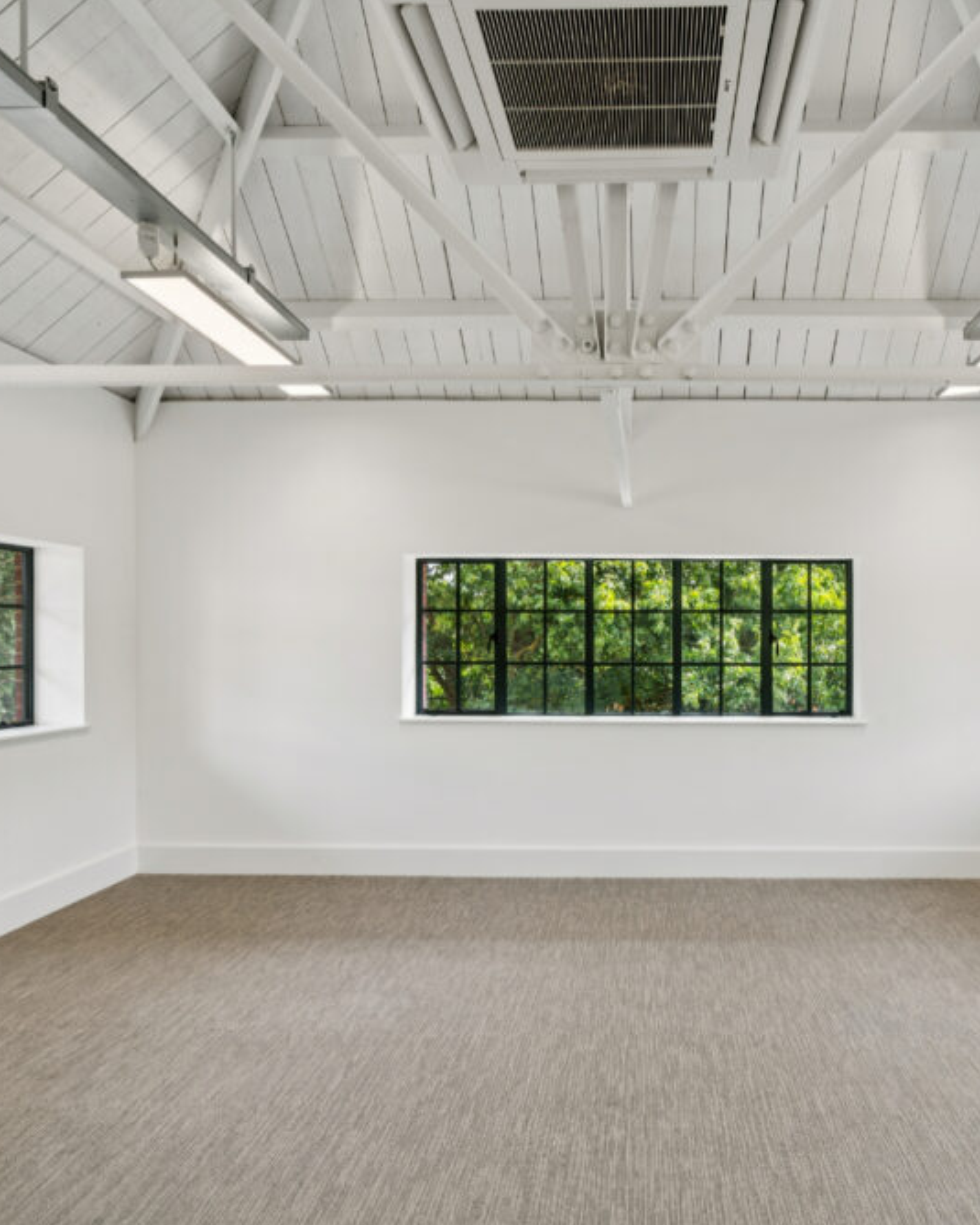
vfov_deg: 72.6
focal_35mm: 23
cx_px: 619
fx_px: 834
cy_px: 605
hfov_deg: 60.0
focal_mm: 16
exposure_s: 1/40
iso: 200
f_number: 11
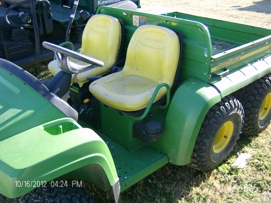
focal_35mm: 37
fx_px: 290
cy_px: 103
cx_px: 137
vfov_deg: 38.7
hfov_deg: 50.1
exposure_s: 1/242
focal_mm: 6
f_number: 2.8
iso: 100
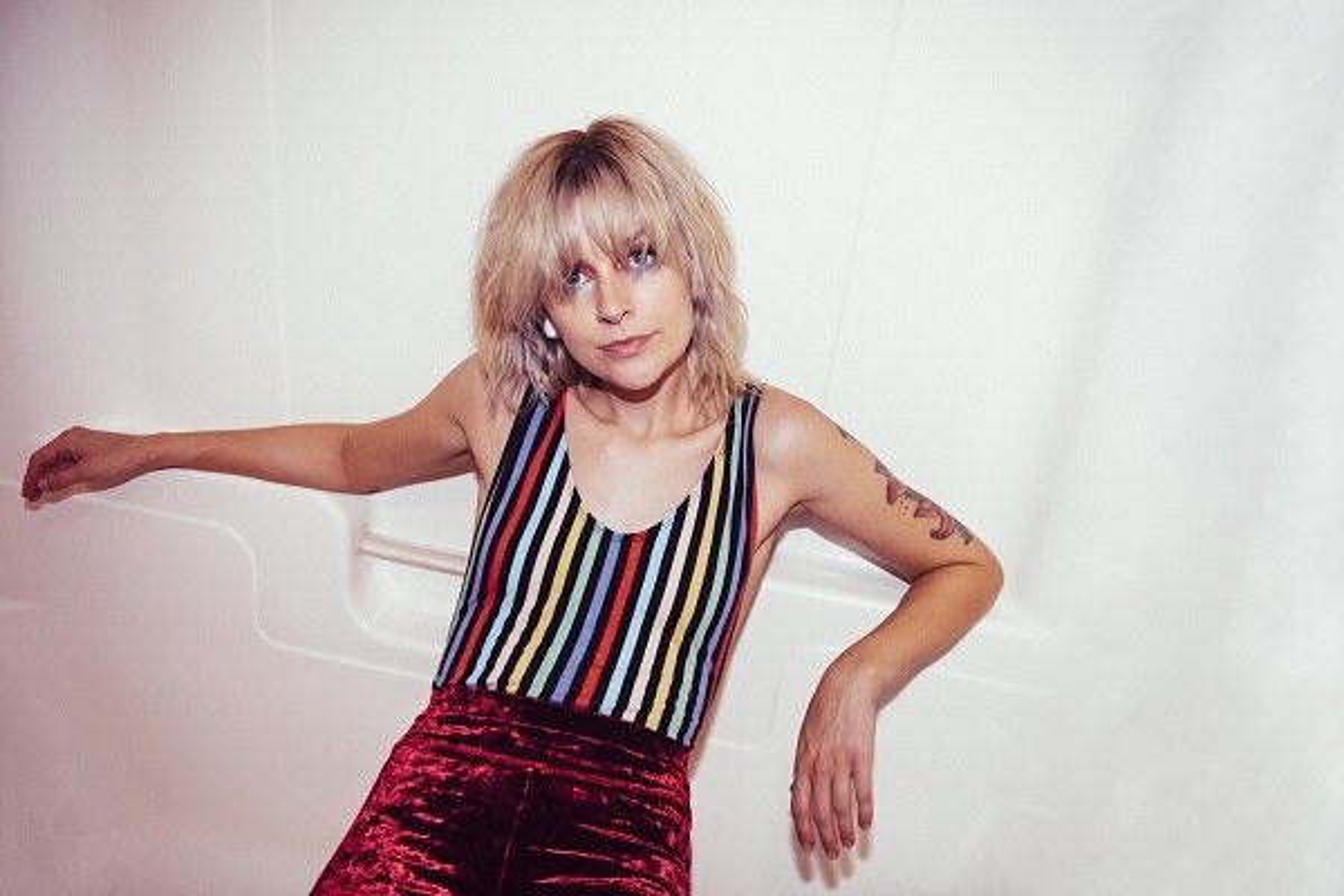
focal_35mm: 35
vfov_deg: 37.9
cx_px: 672
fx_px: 1307
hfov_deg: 54.4
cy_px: 448
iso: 1000
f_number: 2.8
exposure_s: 1/125
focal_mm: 35
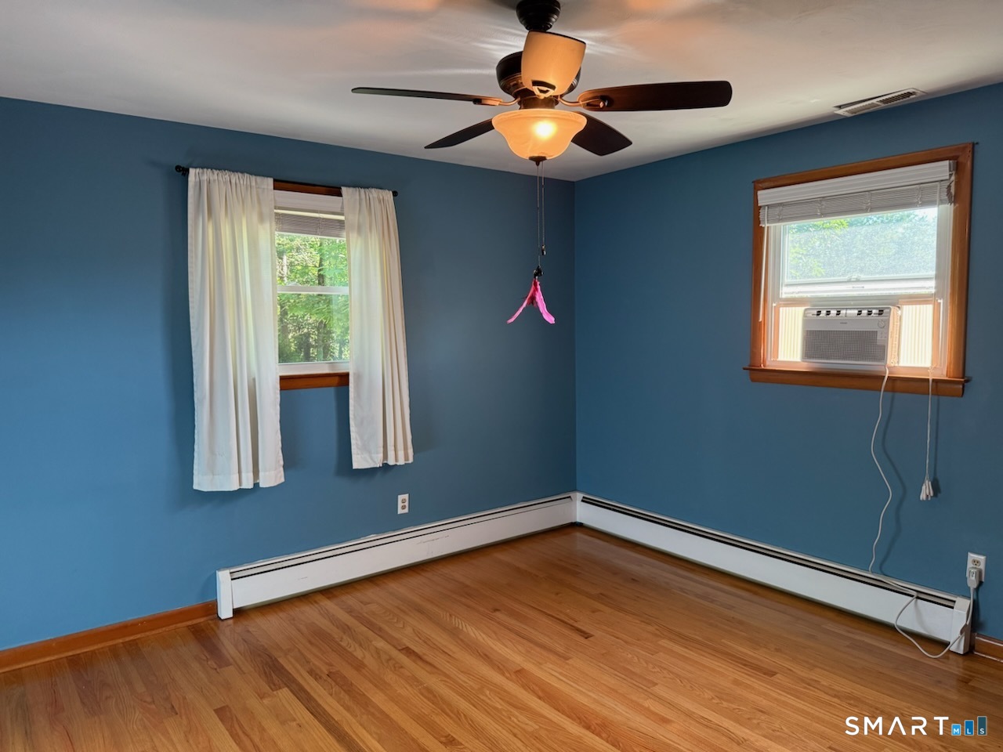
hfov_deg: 71.6
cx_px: 502
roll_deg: +1.3
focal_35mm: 24
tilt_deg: -4.8
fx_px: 695
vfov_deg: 56.8
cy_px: 376
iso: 250
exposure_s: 1/60
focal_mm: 6.76
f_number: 1.78
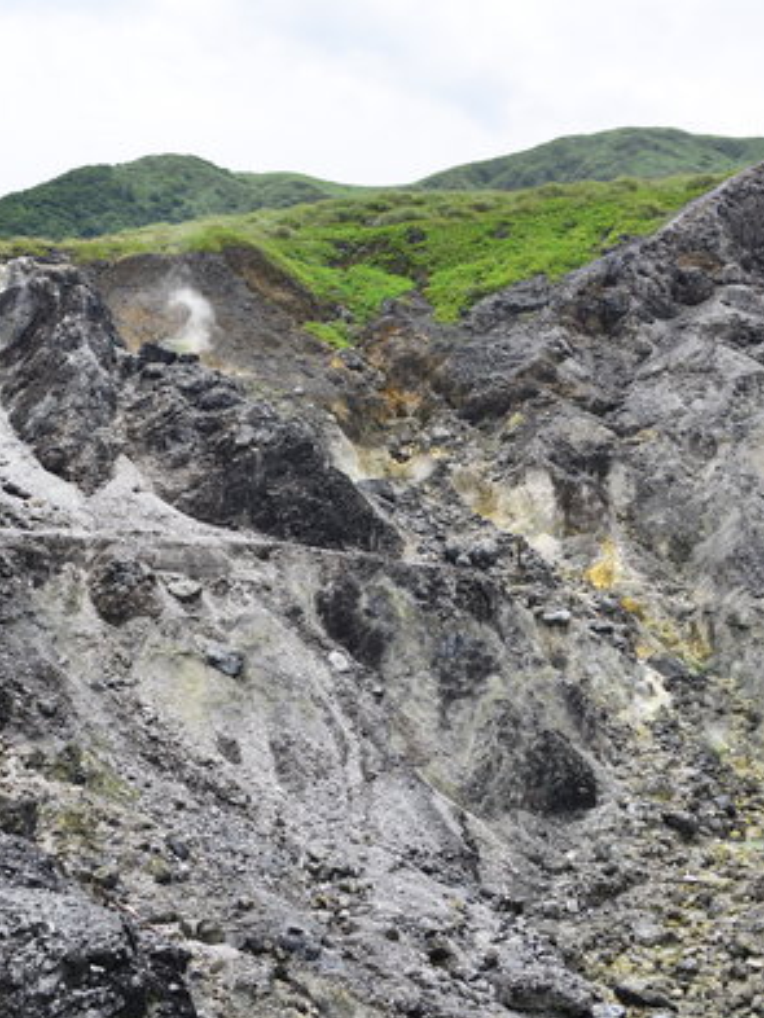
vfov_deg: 40.4
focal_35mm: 47
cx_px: 337
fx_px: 1382
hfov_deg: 30.9
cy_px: 513
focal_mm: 32
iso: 200
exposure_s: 1/800
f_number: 5.6
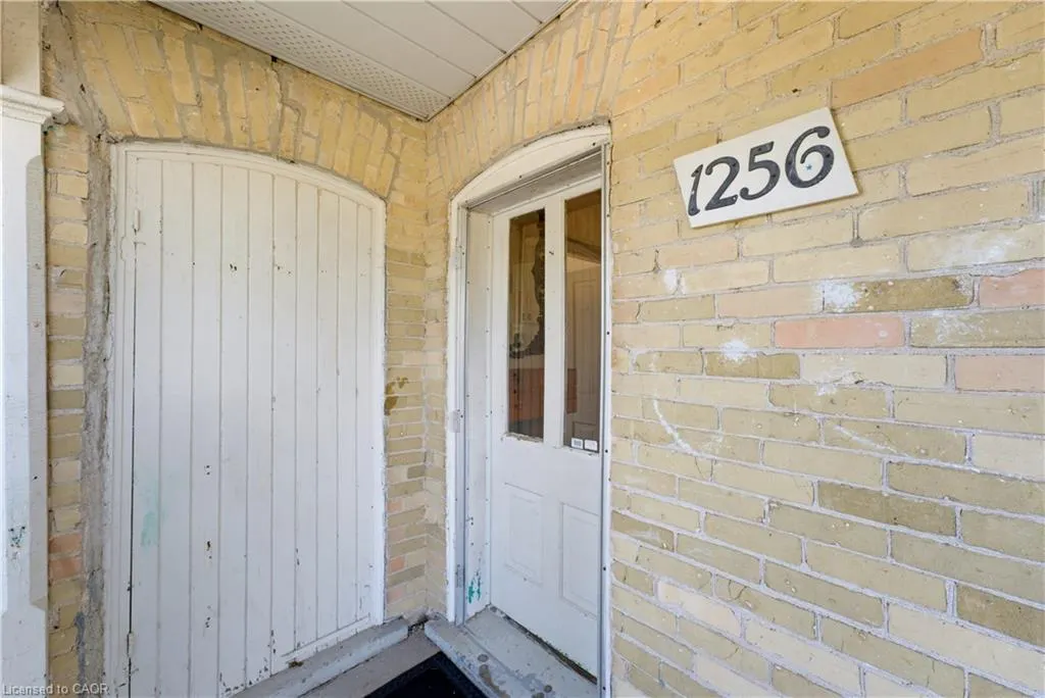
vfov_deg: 81.3
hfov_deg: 104.2
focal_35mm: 14
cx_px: 522
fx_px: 407
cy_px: 349
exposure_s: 1/25
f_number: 8
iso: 800
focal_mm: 14
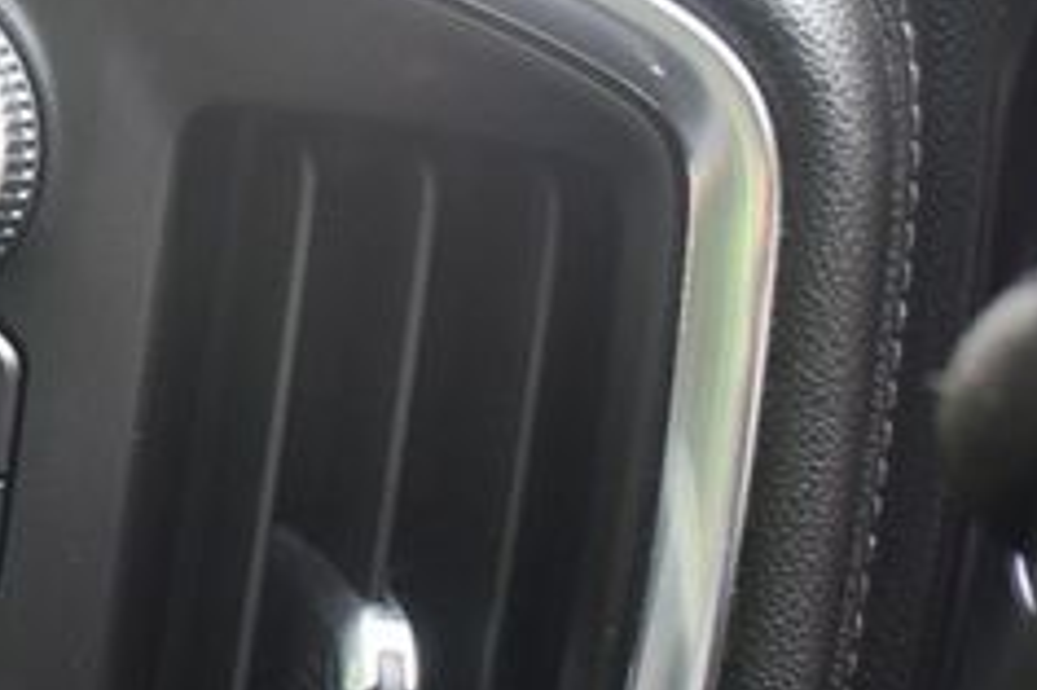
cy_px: 620
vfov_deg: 11.2
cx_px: -114
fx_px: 3512
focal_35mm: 122
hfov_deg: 16.3
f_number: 4.2
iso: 1000
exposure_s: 1/125
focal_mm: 30
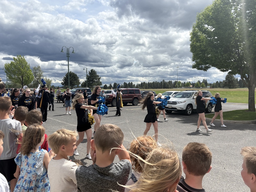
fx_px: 207
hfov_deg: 63.4
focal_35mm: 28
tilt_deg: -2.3
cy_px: 98
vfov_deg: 49.7
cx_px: 133
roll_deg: +0.8
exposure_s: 1/5348
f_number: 1.6
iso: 50
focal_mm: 5.96
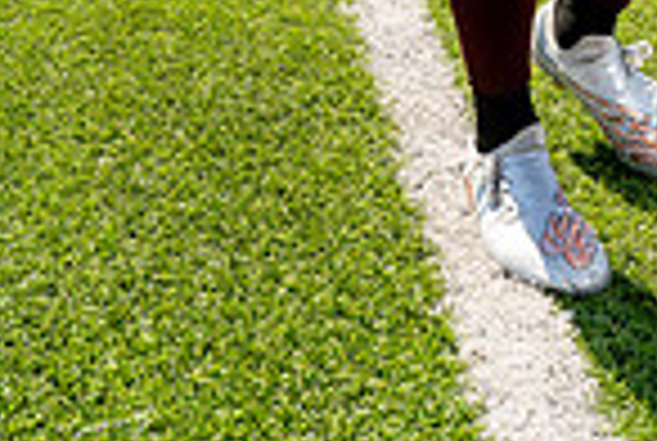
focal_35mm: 80
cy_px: -531
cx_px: 608
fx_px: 1463
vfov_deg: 13.7
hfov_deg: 24.5
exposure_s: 1/250
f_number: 11
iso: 320
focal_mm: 26
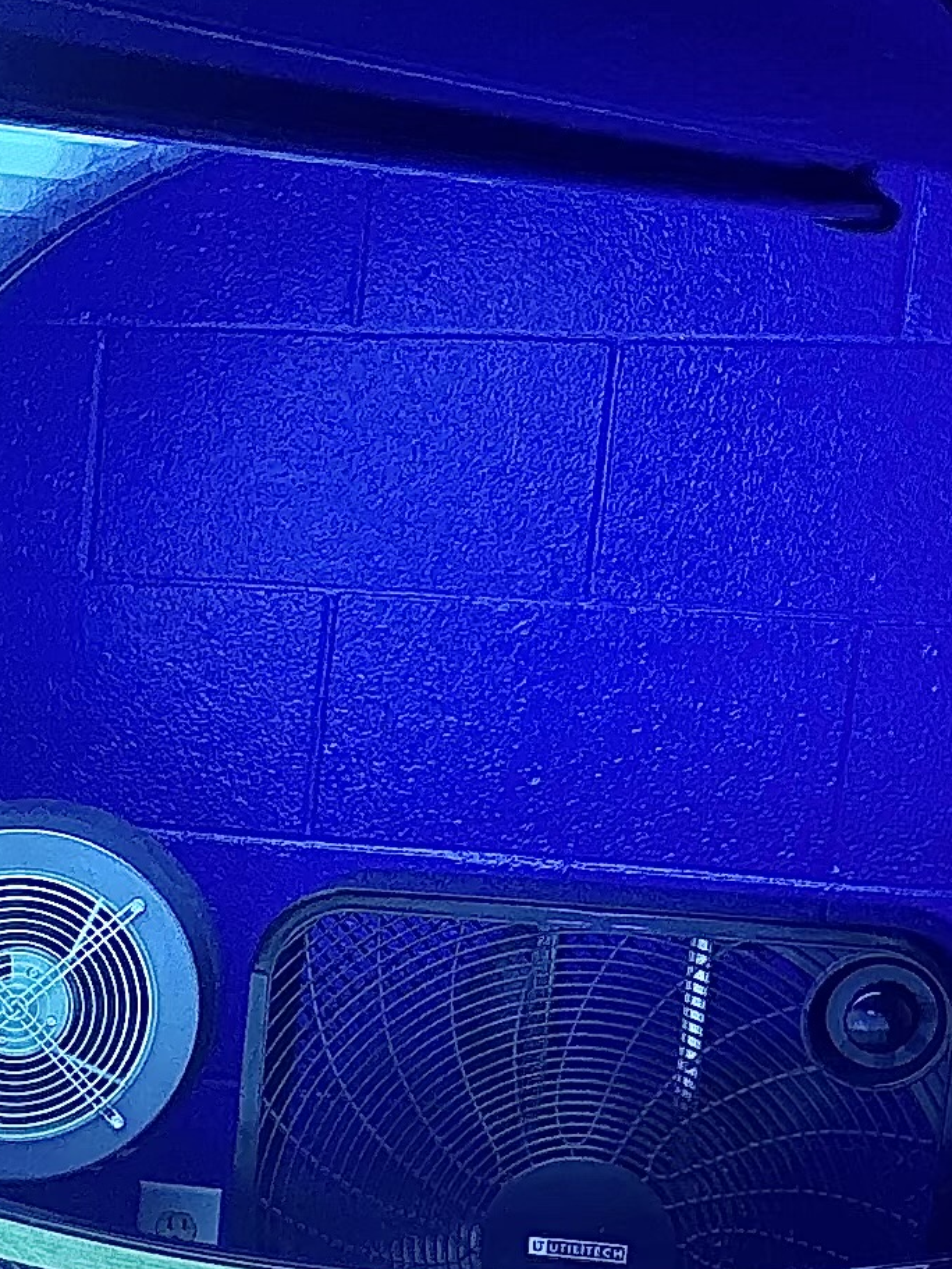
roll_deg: -1.2
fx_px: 4217
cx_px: -832
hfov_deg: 11.8
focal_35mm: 115
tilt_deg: -15.9
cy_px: 1440
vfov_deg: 16.5
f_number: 1.6
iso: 50
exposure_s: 1/742
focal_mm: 5.96
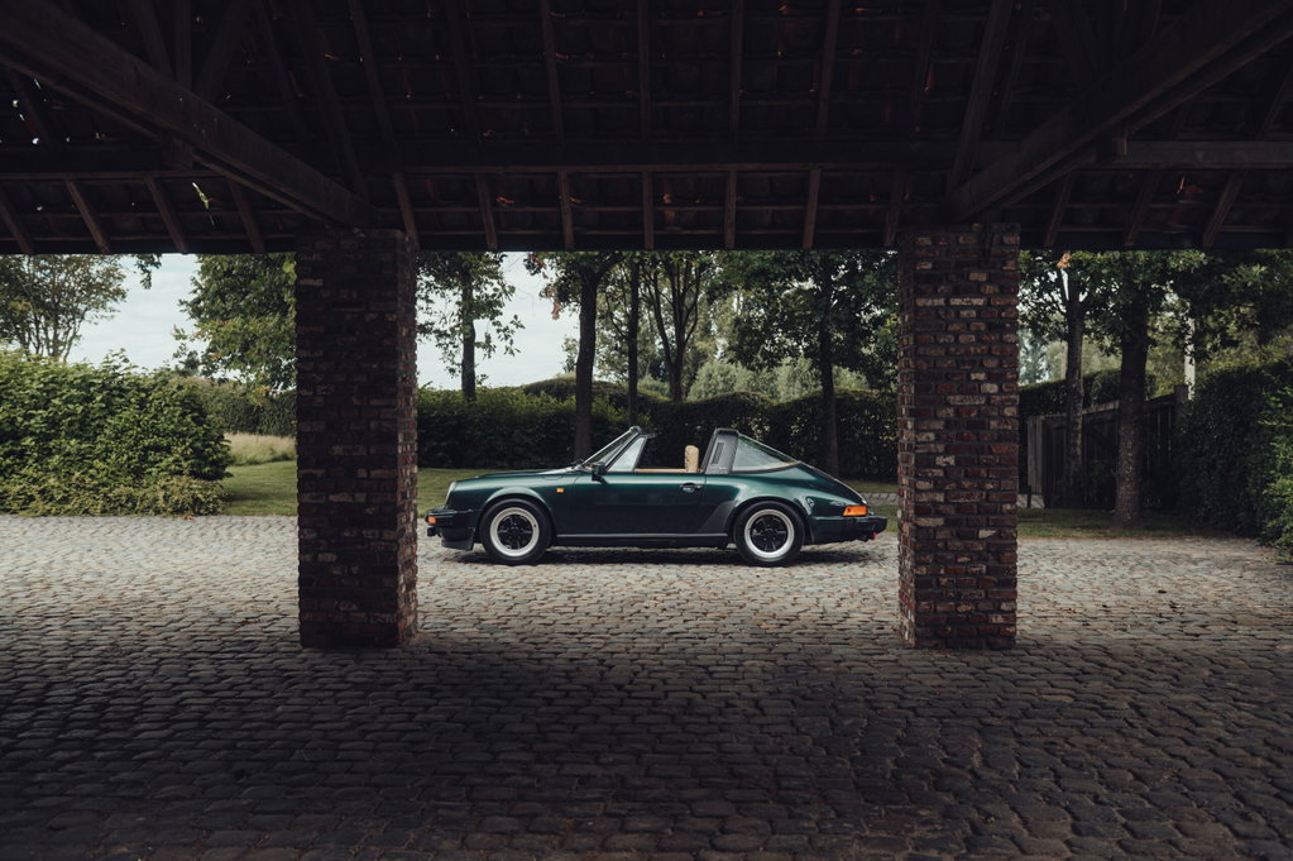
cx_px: 646
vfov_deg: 37.8
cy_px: 430
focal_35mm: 35
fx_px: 1256
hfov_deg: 54.5
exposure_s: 1/125
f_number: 4
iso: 100
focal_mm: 35
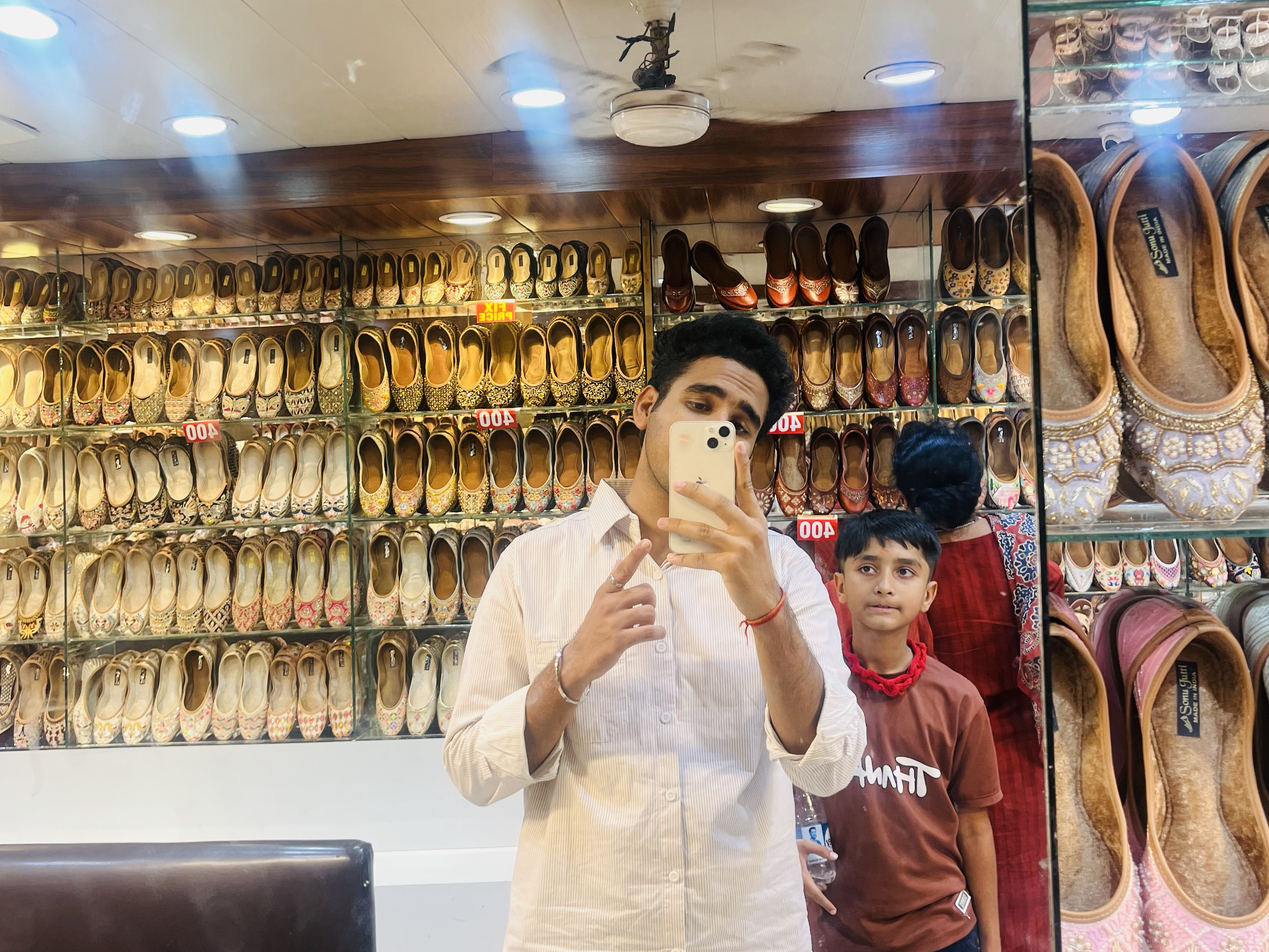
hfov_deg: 52.6
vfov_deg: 40.7
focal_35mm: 35
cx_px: 637
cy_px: 455
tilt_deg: +1.0
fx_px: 1283
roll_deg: +2.2
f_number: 1.6
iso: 32
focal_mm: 5.1
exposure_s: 1/129
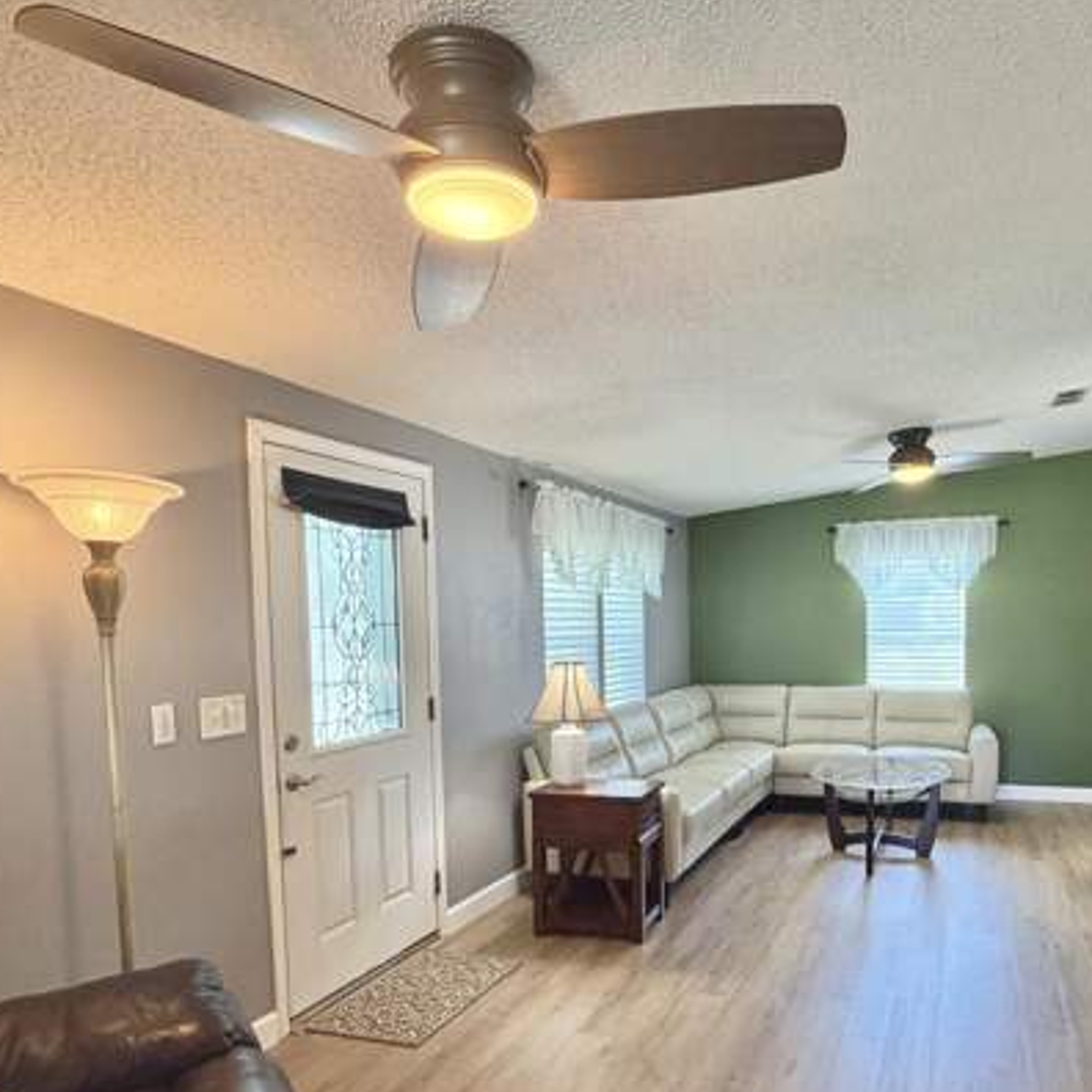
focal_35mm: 25
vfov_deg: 62.2
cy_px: 673
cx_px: 709
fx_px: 892
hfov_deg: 61.7
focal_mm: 2.22
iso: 250
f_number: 2.2
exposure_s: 1/60
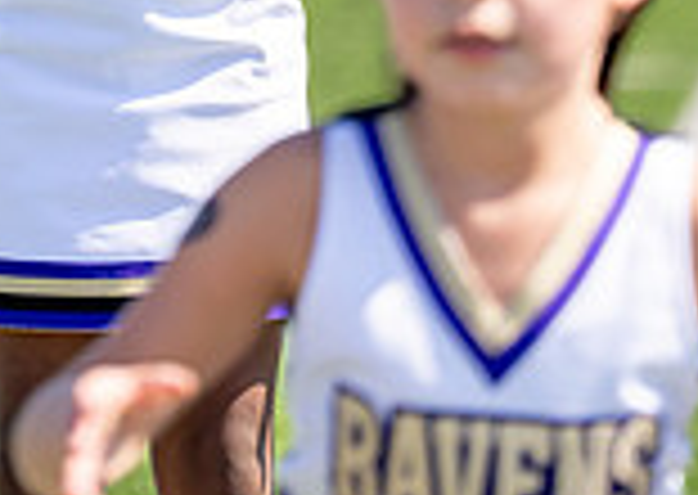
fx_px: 13985
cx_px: 111
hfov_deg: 2.9
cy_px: -415
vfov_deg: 2.0
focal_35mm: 707
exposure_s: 1/2500
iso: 200
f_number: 2.8
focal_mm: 156
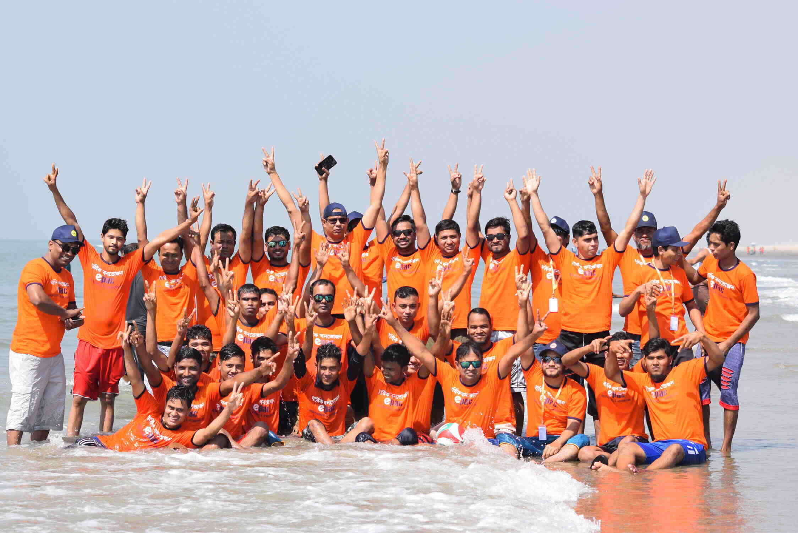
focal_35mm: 105
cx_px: 399
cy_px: 266
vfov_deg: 13.0
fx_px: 2328
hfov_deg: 19.5
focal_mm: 70
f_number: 6.3
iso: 200
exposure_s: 1/640
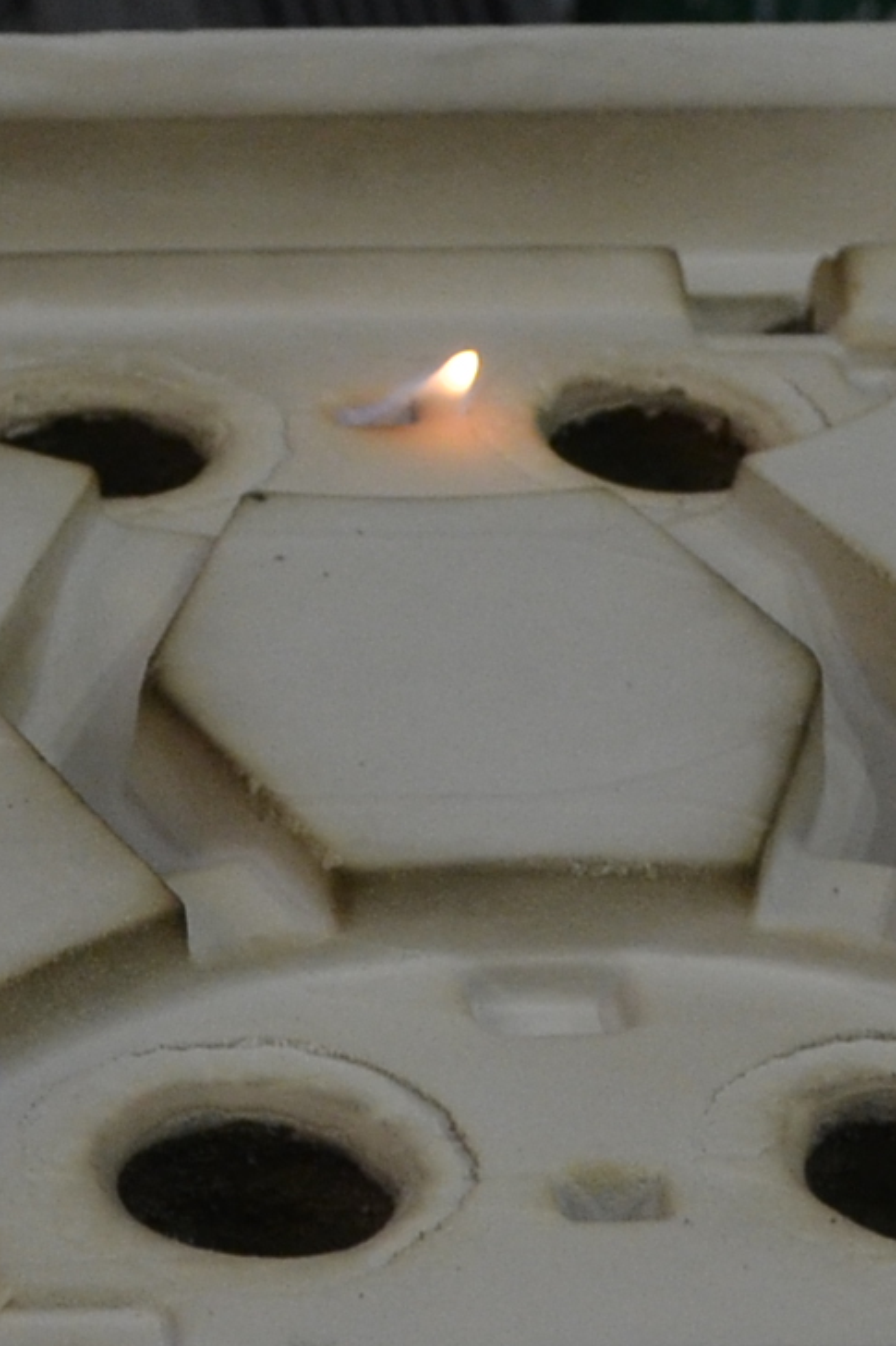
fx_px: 5677
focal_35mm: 152
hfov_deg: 8.6
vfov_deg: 13.5
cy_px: 695
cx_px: -763
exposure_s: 1/50
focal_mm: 20
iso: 800
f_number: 3.5
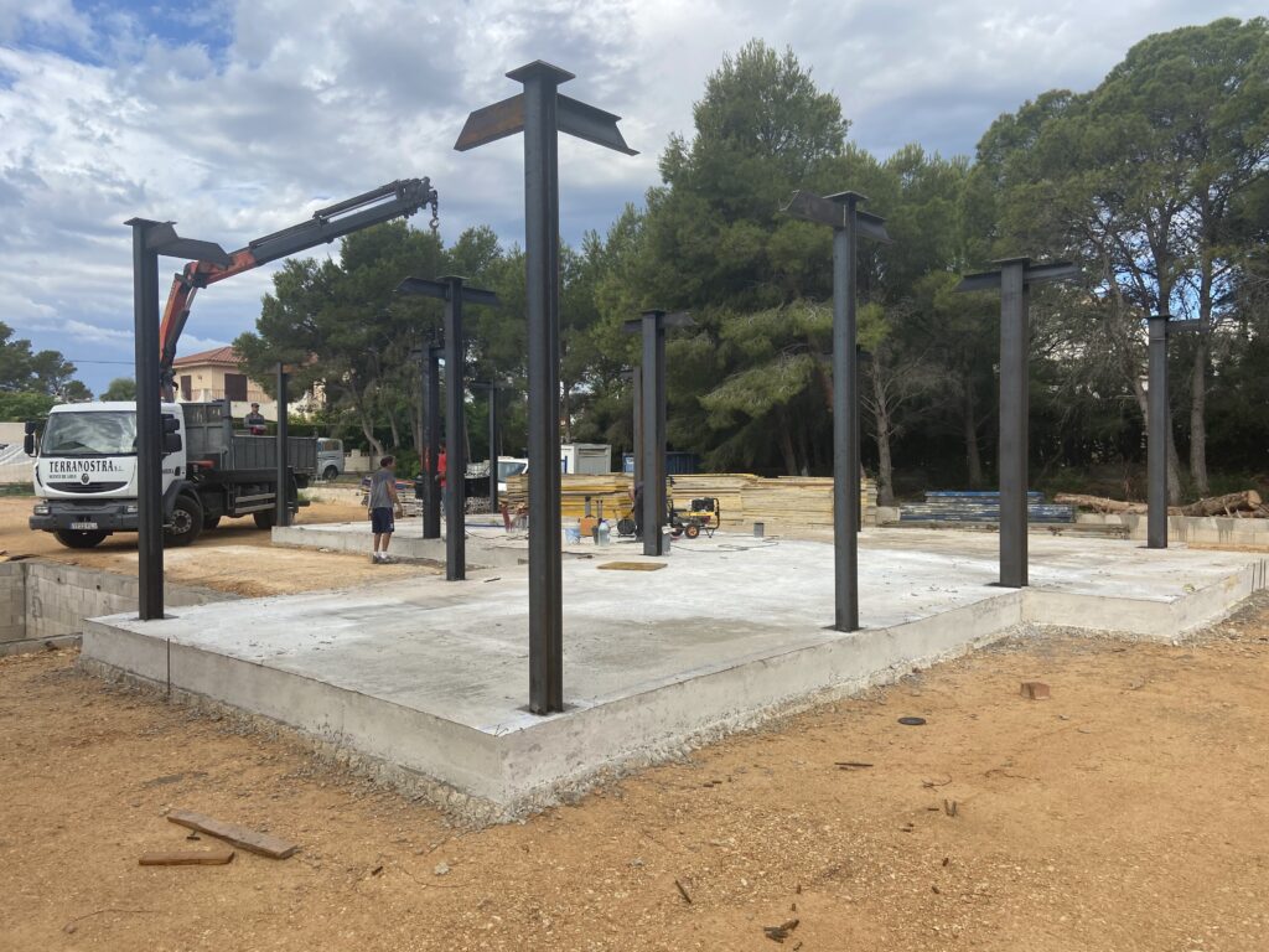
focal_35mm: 26
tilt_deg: -1.0
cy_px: 476
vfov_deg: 53.1
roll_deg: +0.3
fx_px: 953
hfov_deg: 67.3
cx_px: 634
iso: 32
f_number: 1.8
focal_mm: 4.25
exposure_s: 1/1866
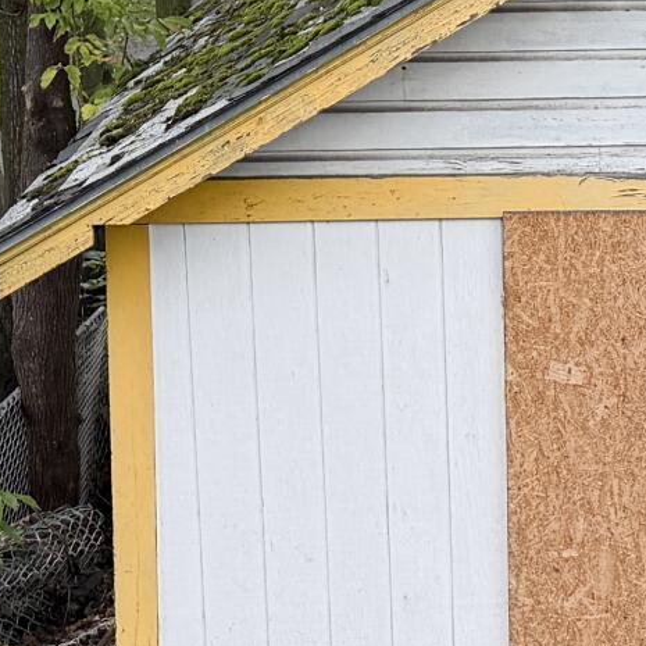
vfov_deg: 12.7
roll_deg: +0.2
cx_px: 839
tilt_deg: -12.4
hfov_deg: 12.4
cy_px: 181
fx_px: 2893
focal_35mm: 137
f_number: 1.78
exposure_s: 1/438
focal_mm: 6.76
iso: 100
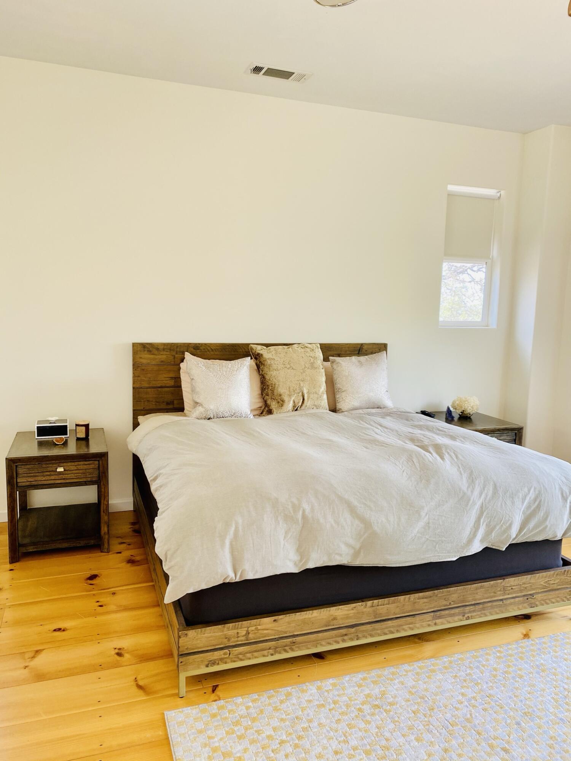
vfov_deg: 67.3
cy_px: 380
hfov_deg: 53.1
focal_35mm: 26
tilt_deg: -6.3
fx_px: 572
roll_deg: -1.8
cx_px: 286
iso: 64
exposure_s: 1/121
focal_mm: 4.25
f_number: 1.8
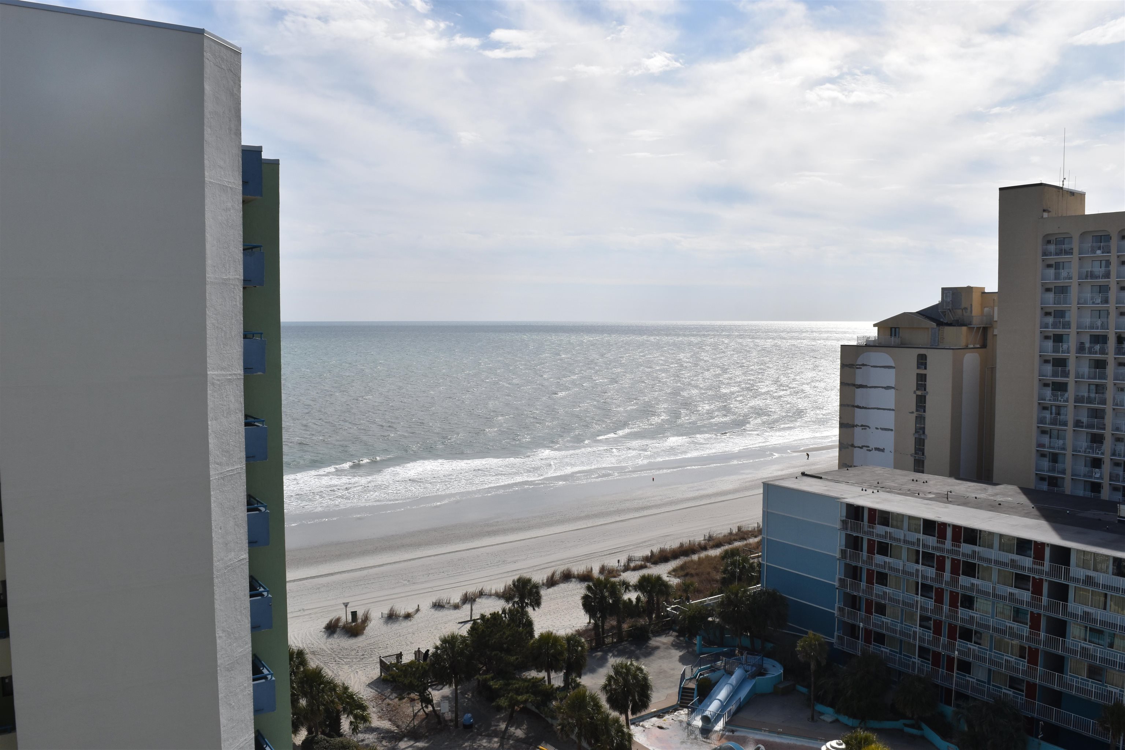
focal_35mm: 27
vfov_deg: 47.9
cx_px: 562
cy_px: 375
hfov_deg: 67.4
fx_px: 844
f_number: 13
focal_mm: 18
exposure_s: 1/640
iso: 200
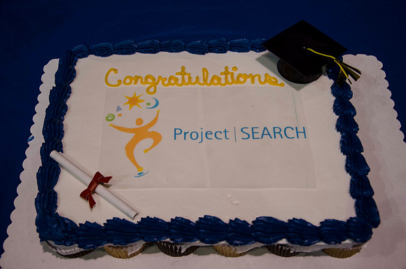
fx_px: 591
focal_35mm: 52
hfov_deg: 37.9
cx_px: 203
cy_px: 134
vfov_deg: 25.6
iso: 640
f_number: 4.5
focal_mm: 35
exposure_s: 1/40
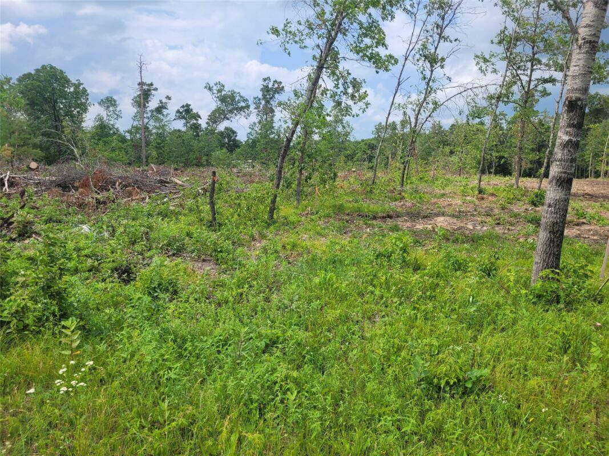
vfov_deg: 53.1
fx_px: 457
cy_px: 228
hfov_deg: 67.3
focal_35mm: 26
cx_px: 304
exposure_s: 1/2128
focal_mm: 5.4
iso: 40
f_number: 1.8
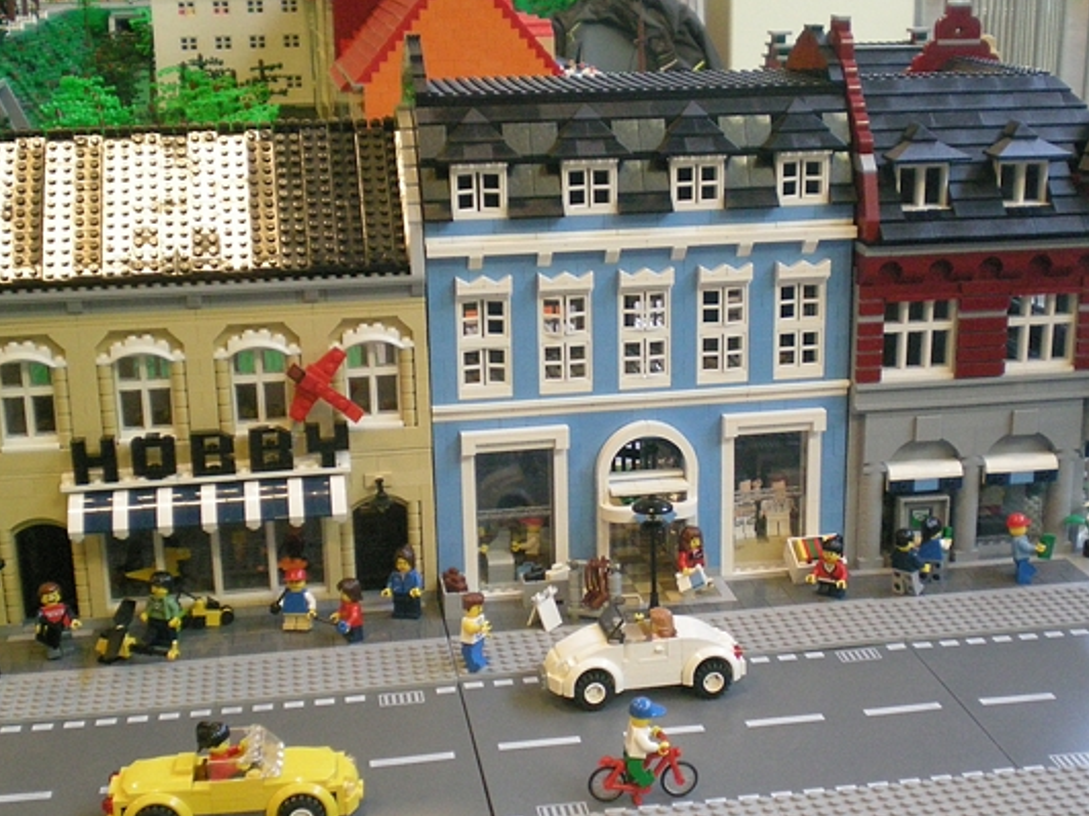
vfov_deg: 27.5
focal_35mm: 53
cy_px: 392
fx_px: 1667
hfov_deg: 36.1
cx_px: 626
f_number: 3.5
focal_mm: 7.4
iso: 400
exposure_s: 1/21.3
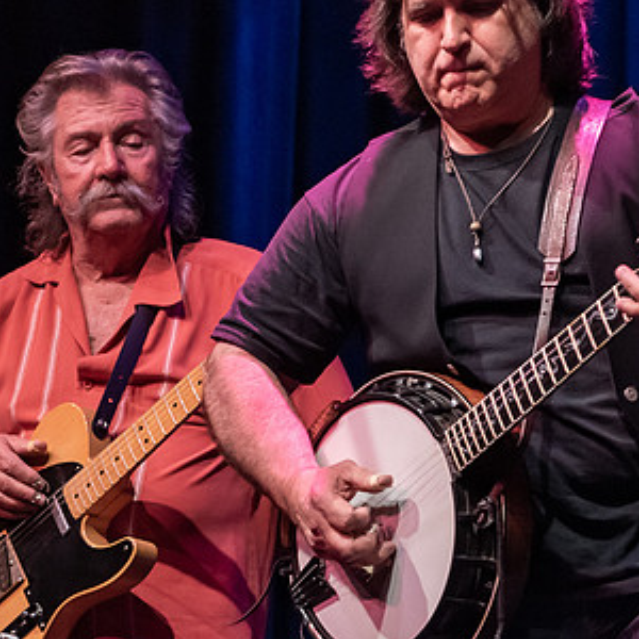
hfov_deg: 8.8
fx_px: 4156
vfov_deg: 8.8
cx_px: 321
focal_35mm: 199
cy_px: 438
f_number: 4
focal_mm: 70
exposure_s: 1/160
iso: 1600
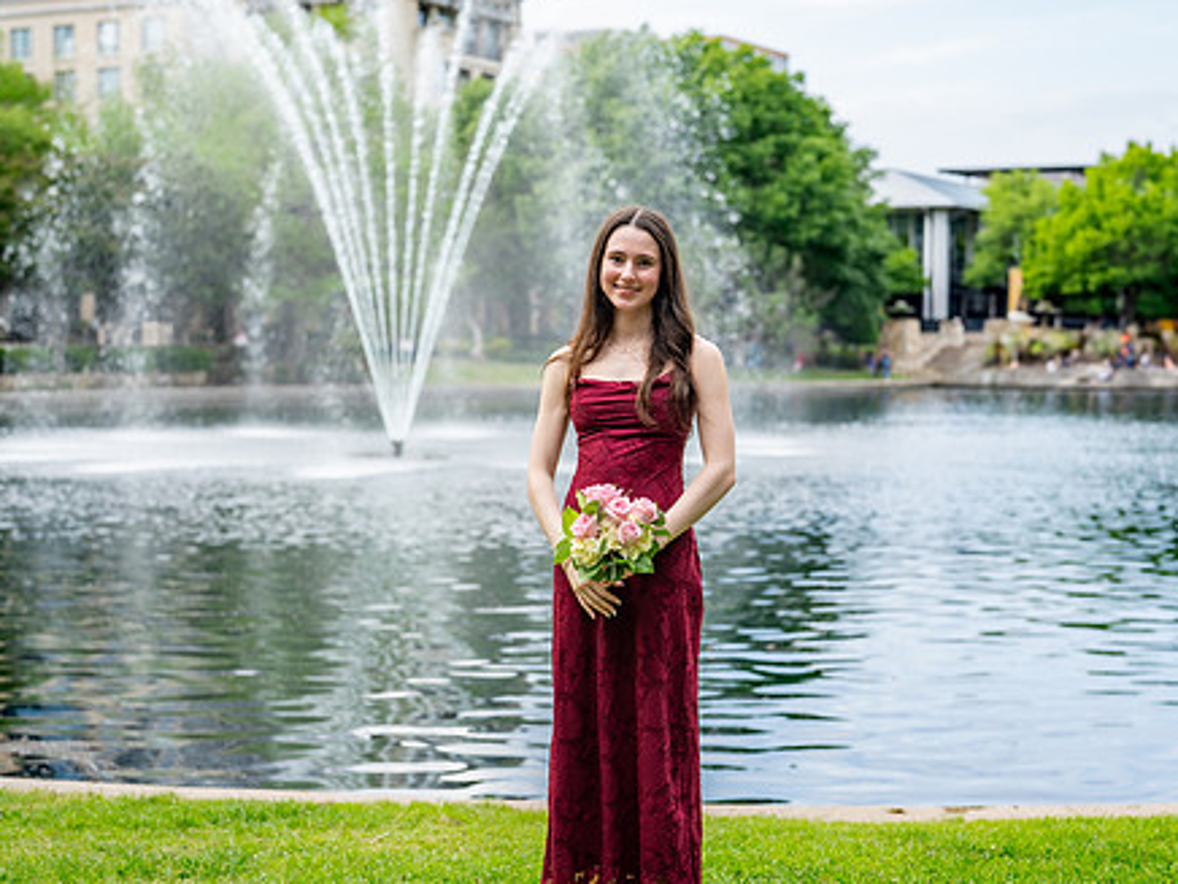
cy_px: 485
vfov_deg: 22.9
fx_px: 2178
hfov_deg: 30.3
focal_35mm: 64
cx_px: 616
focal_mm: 50
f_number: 2.5
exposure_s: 1/500
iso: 125
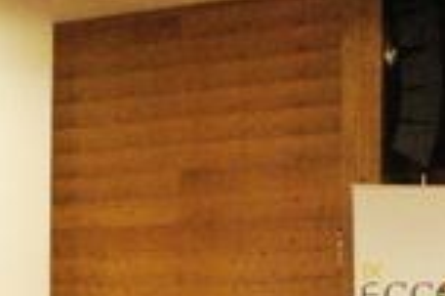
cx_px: 182
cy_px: 387
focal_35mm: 114
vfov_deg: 11.7
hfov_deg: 17.9
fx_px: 1408
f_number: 5
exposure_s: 1/60
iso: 1600
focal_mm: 18
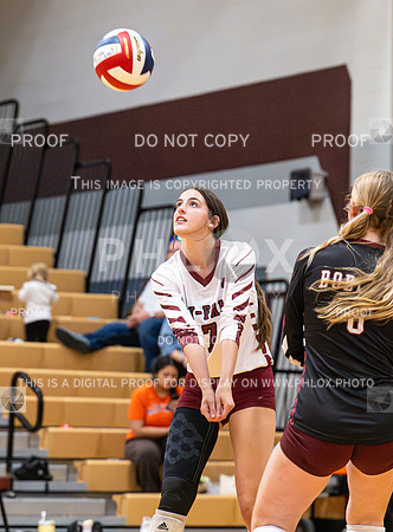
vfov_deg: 10.5
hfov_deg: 7.8
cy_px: 353
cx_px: 135
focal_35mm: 189
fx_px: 2894
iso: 6400
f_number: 3.2
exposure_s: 1/800
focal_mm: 93
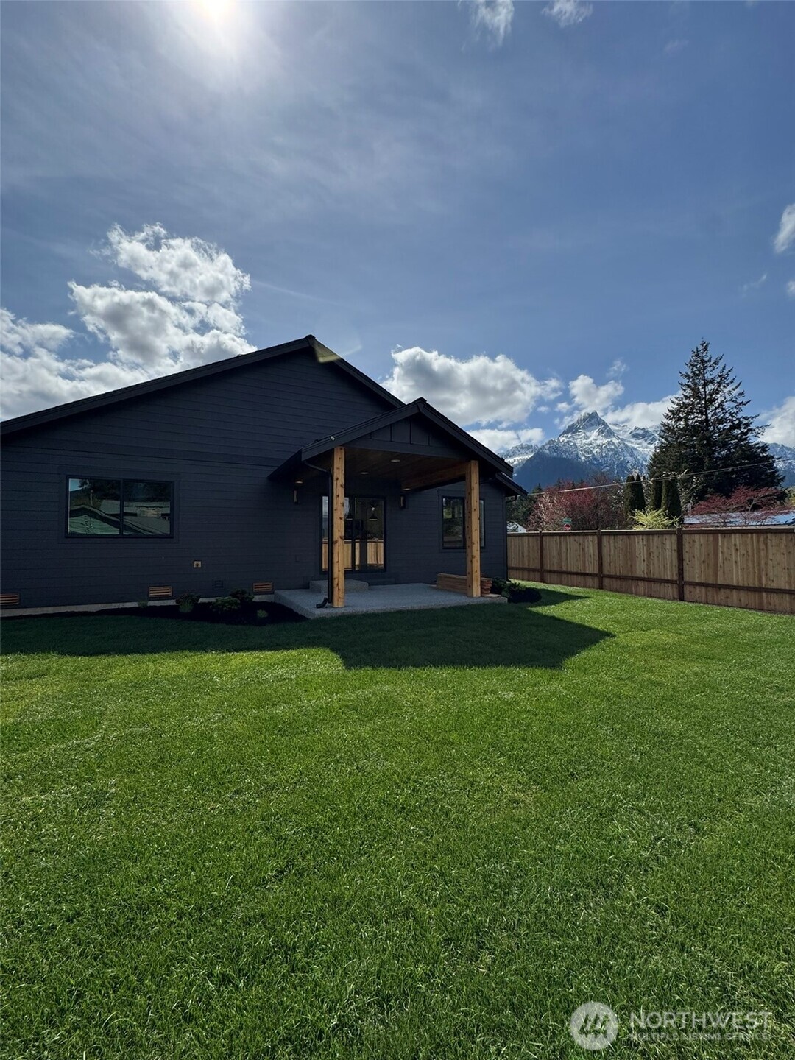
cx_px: 398
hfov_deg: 85.7
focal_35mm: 14
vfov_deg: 102.1
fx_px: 429
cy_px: 530
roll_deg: +0.9
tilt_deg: +2.6
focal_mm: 2.22
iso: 40
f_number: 2.2
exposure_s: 1/3906
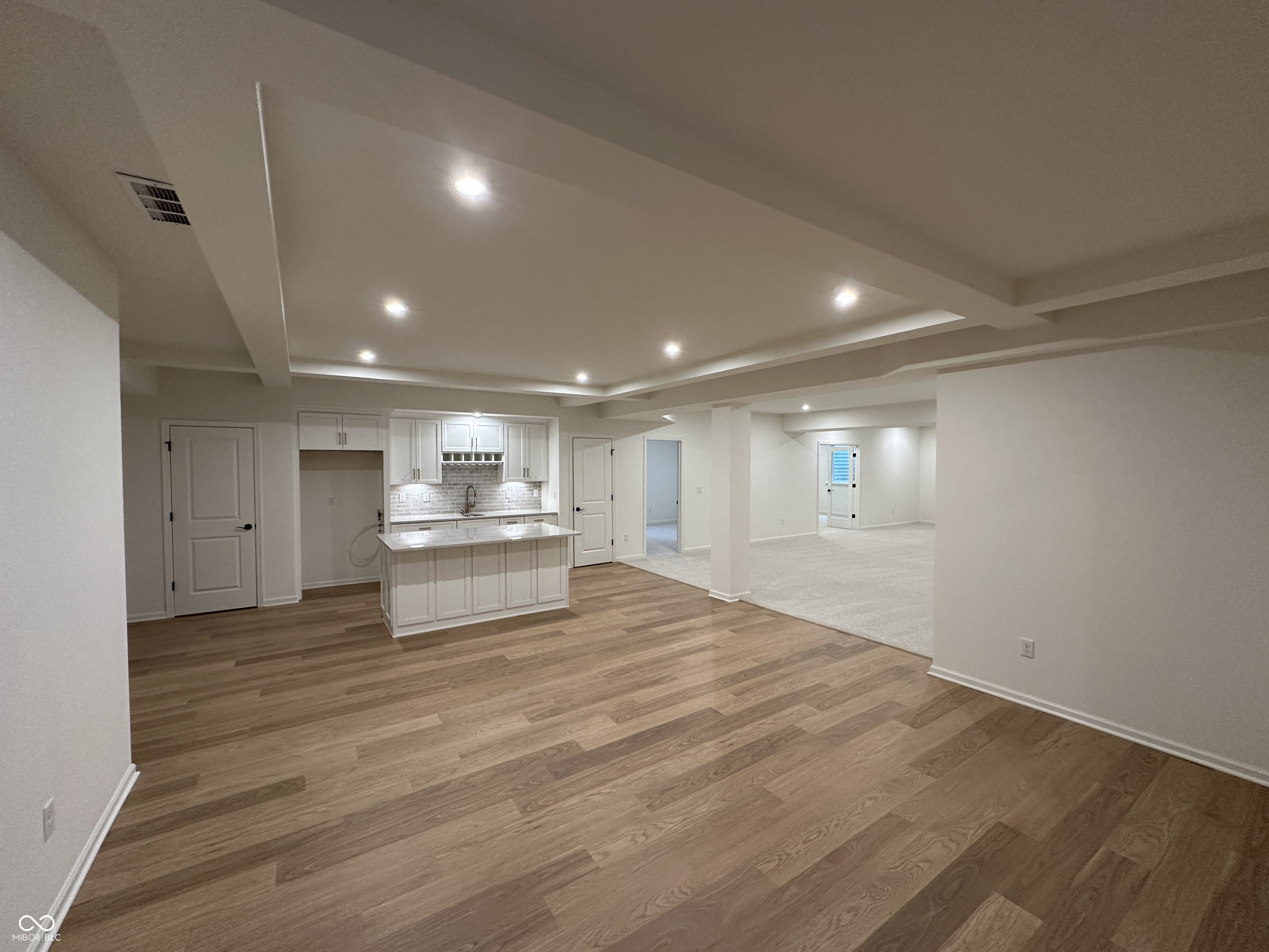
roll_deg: +0.0
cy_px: 476
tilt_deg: -0.1
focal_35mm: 14
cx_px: 634
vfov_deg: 85.7
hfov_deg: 102.1
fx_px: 513
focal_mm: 2.22
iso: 200
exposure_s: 1/120
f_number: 2.2
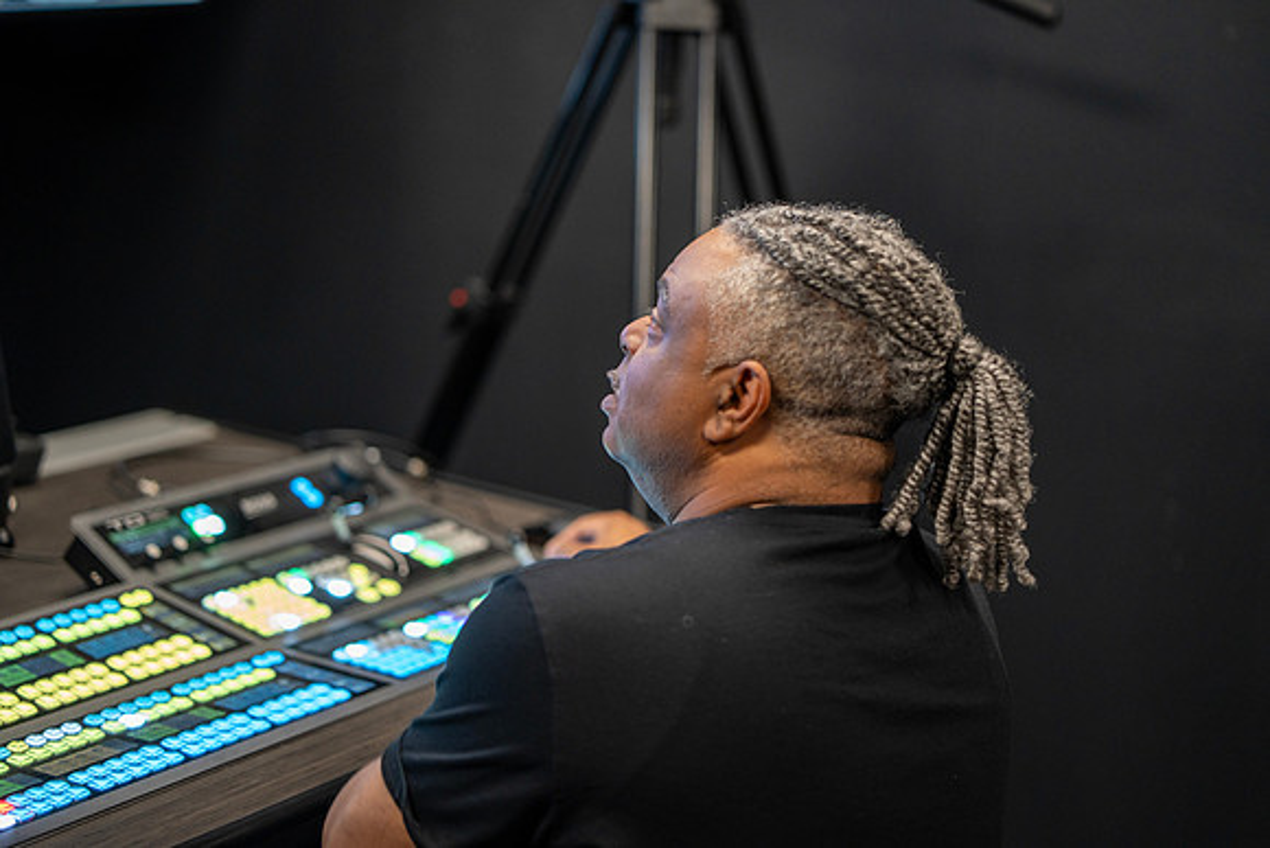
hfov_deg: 23.9
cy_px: 424
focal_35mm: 85
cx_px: 635
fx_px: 2999
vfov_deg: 16.1
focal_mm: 85
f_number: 1.8
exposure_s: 1/125
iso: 800
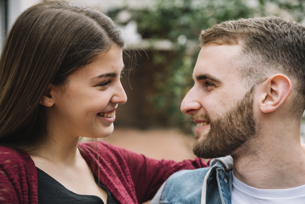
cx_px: 152
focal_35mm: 70
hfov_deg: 28.8
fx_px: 593
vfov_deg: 19.5
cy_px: 102
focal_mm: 70
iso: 500
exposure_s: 1/320
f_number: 4
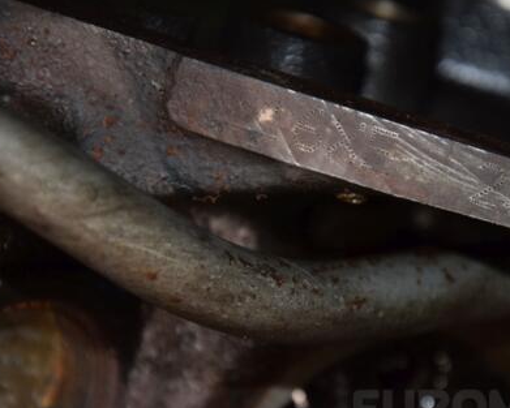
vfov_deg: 6.8
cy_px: 236
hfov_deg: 8.5
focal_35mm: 227
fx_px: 3423
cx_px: 329
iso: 800
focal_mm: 105
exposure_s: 1/60
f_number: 5.6
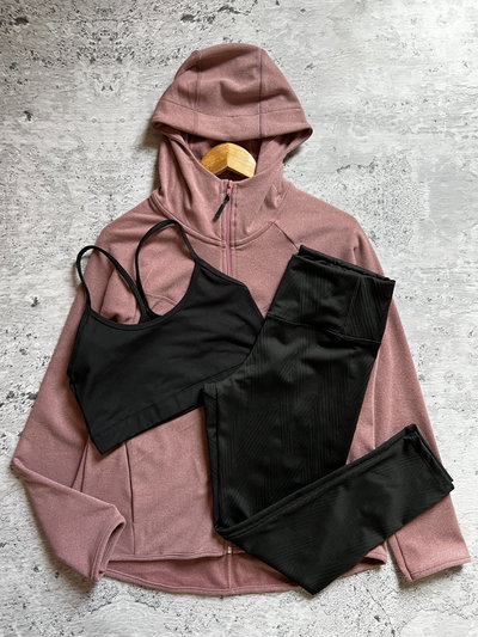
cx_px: 239
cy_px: 318
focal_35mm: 26
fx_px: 479
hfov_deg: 53.1
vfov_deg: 67.3
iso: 125
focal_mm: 5.7
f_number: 1.5
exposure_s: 1/91
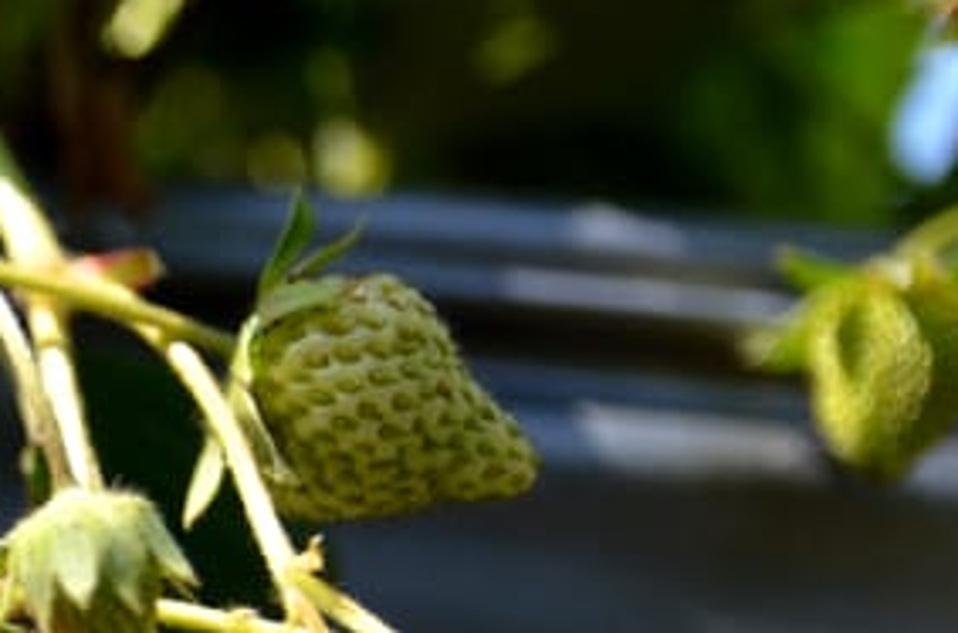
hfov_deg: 13.6
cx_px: -687
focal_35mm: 138
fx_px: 3662
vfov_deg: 9.8
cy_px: 538
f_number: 2.8
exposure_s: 1/2500
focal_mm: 26
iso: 400
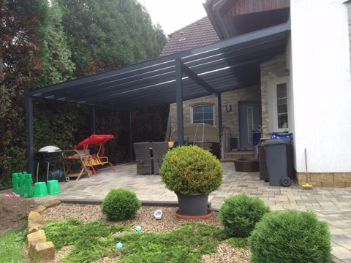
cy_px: 132
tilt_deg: -0.5
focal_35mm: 29
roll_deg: +2.5
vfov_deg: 48.2
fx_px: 294
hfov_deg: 61.7
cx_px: 176
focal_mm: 4.15
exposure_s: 1/120
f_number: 2.2
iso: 40
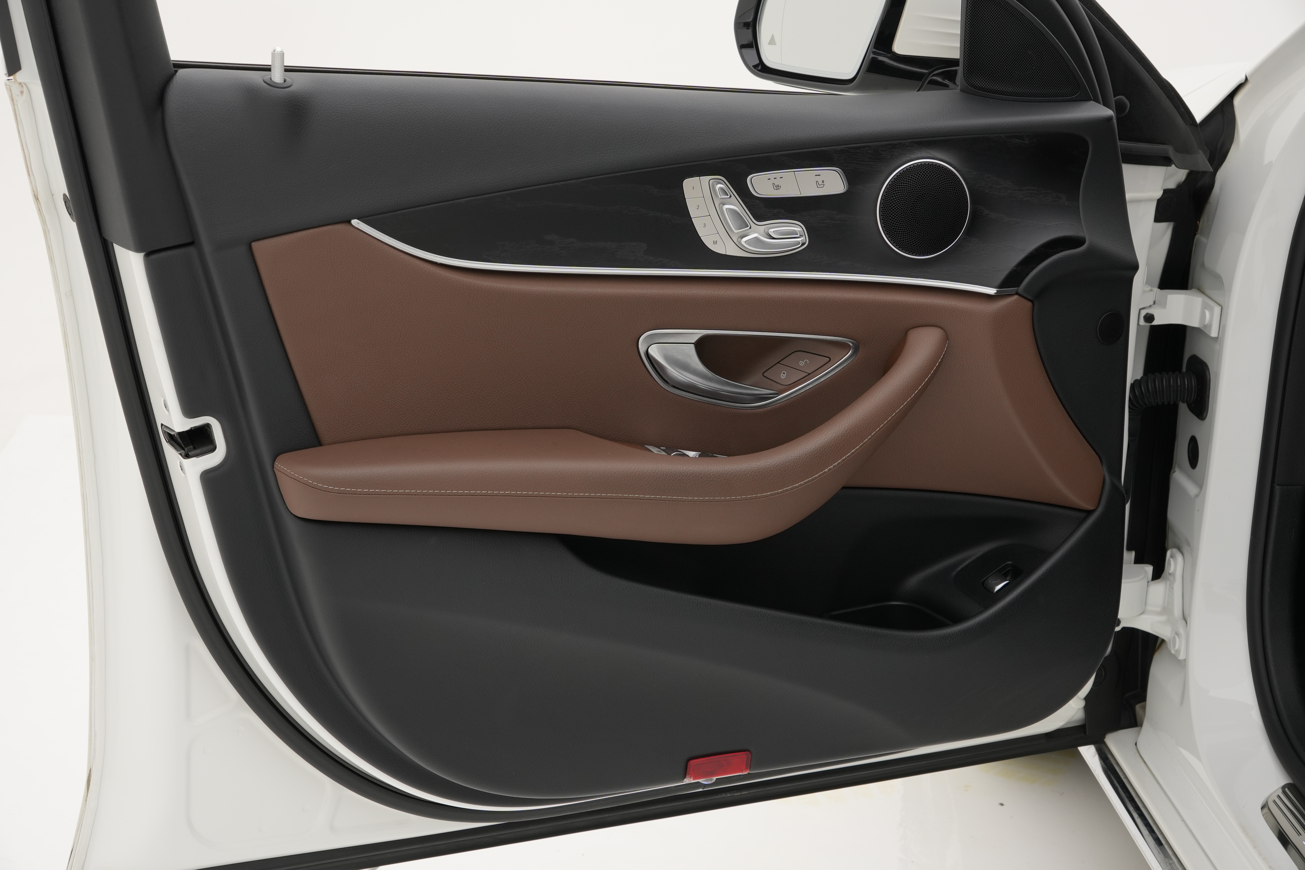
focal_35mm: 51
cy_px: 435
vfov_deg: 26.6
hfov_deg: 39.1
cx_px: 652
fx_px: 1838
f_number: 7.1
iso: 250
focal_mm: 33.8
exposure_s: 1/50
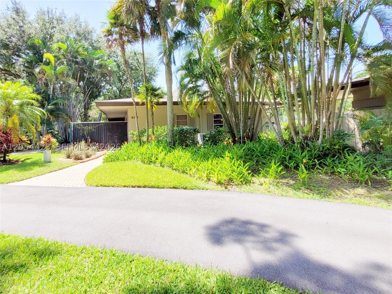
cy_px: 147
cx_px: 196
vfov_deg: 89.9
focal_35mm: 13
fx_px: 147
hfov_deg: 106.2
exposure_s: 1/922
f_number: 2.2
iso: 40
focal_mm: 1.74
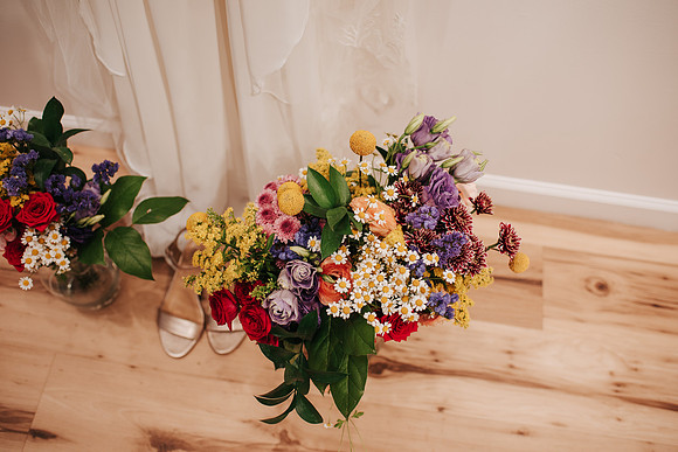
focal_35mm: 35
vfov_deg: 37.9
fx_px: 659
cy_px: 226
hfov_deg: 54.4
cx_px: 339
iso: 320
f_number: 2.8
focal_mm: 35
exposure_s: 1/125
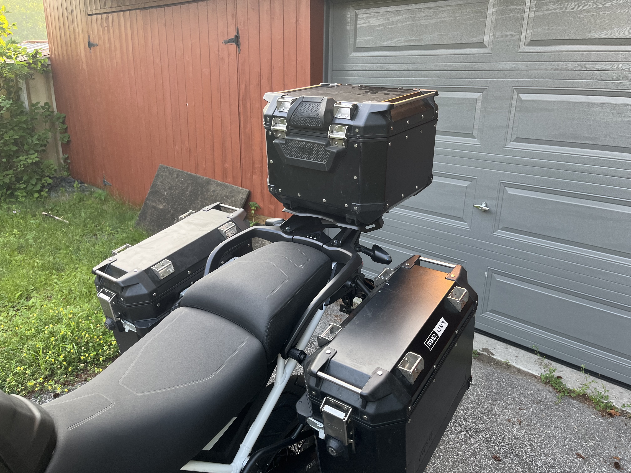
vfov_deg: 53.1
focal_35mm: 26
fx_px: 474
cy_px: 236
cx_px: 316
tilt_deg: -17.7
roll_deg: -0.7
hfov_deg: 67.3
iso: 80
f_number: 1.6
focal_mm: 5.1
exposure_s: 1/120
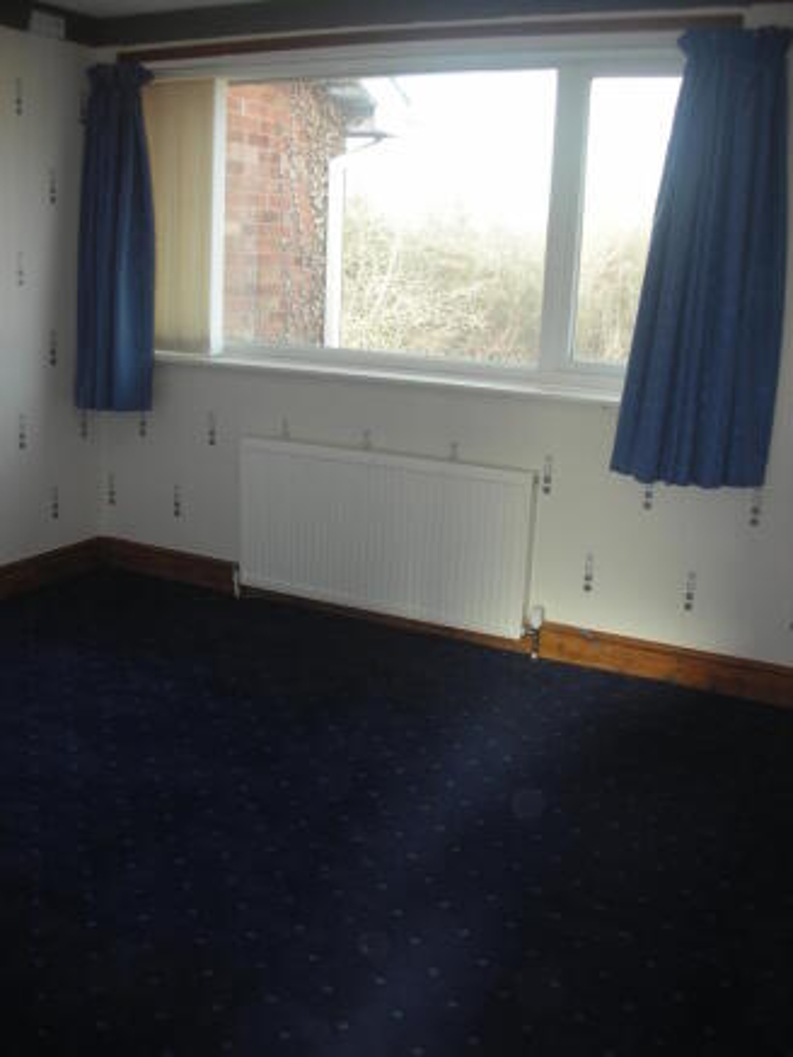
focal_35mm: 35
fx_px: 1069
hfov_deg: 40.7
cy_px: 528
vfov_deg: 52.6
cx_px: 396
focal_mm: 5.8
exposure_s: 1/30
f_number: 3
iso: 51
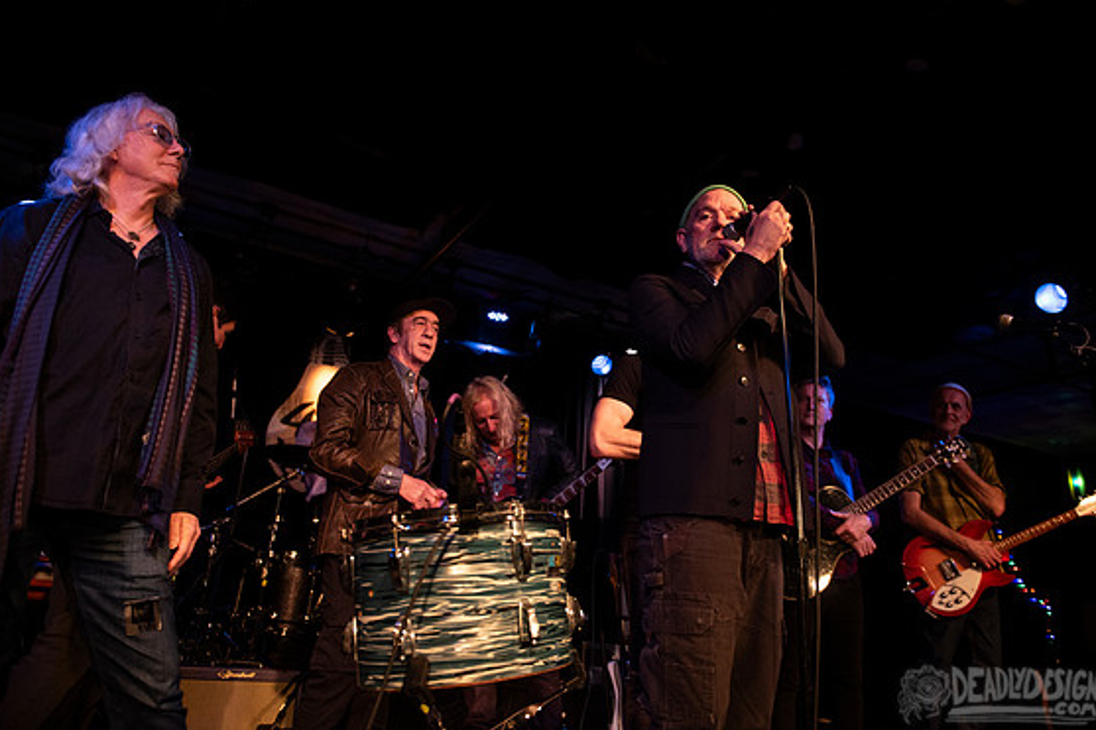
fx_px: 761
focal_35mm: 25
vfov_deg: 51.3
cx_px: 561
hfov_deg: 71.5
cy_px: 355
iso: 2000
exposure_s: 1/200
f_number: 3.2
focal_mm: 24
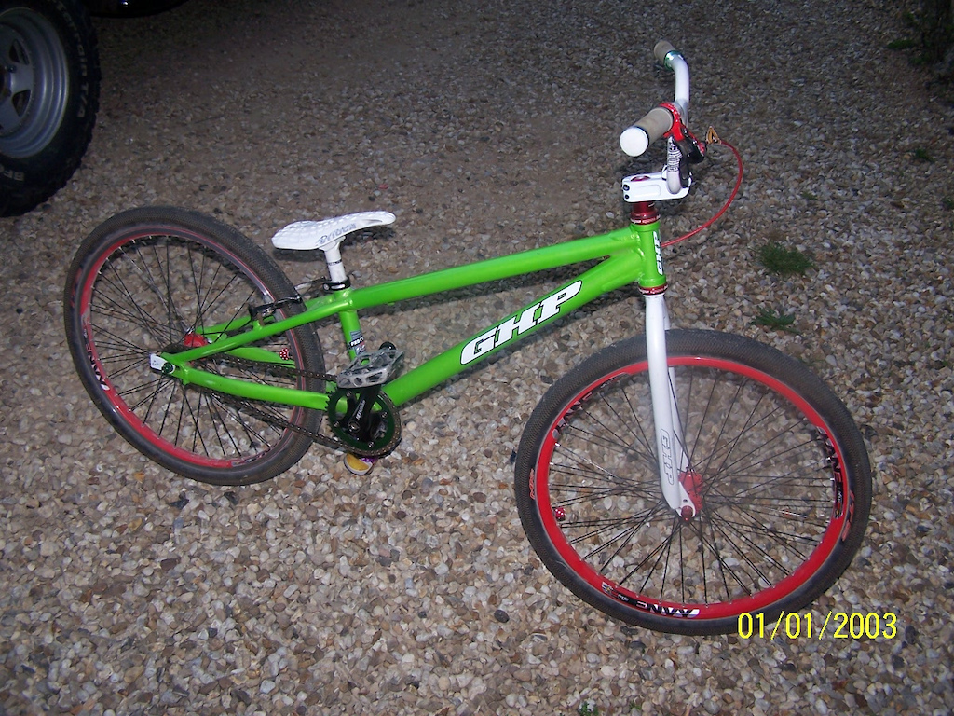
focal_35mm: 38
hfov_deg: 49.0
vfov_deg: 37.7
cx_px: 477
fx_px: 1047
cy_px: 358
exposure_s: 1/60
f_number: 2.8
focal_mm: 6.3
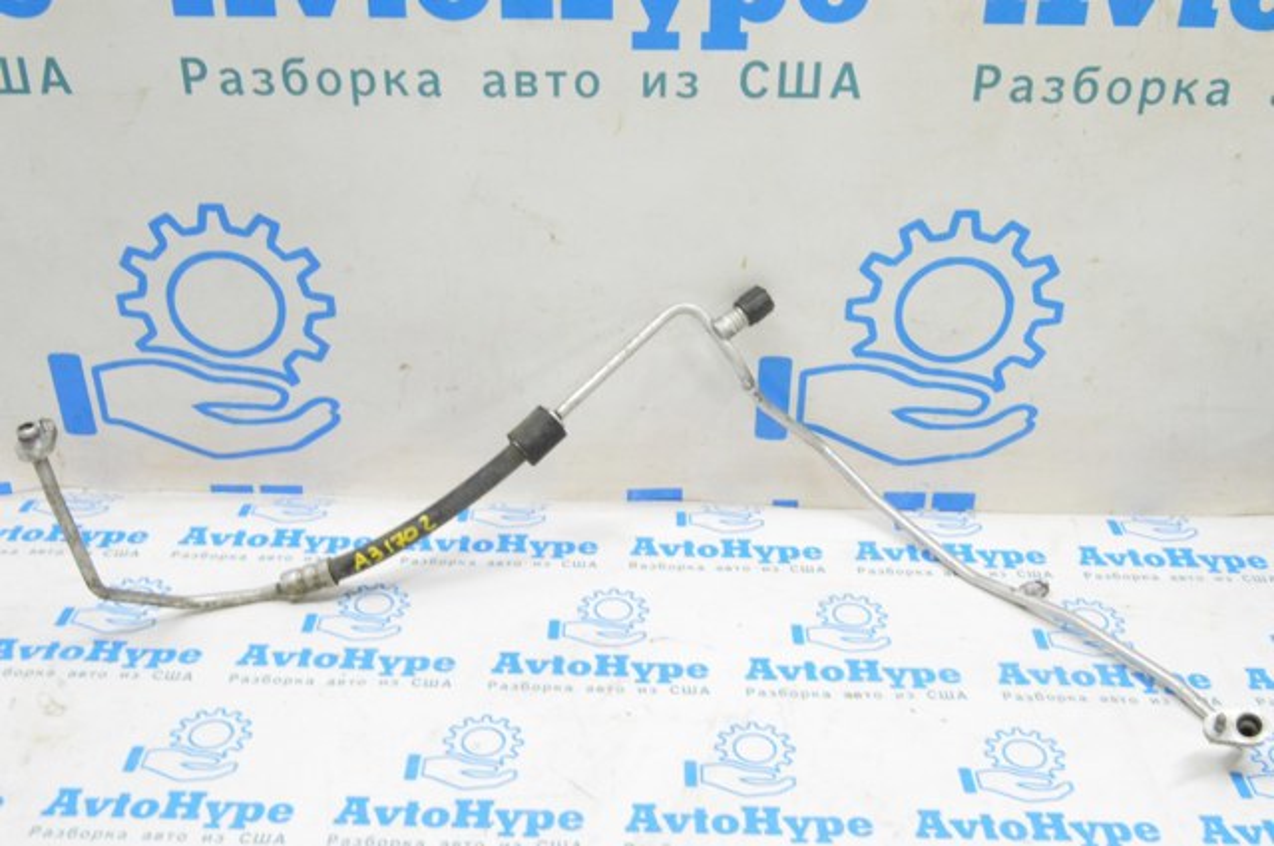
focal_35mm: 39
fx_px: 1378
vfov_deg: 34.1
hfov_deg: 49.6
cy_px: 423
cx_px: 637
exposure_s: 1/15
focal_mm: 26
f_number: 20
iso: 6400
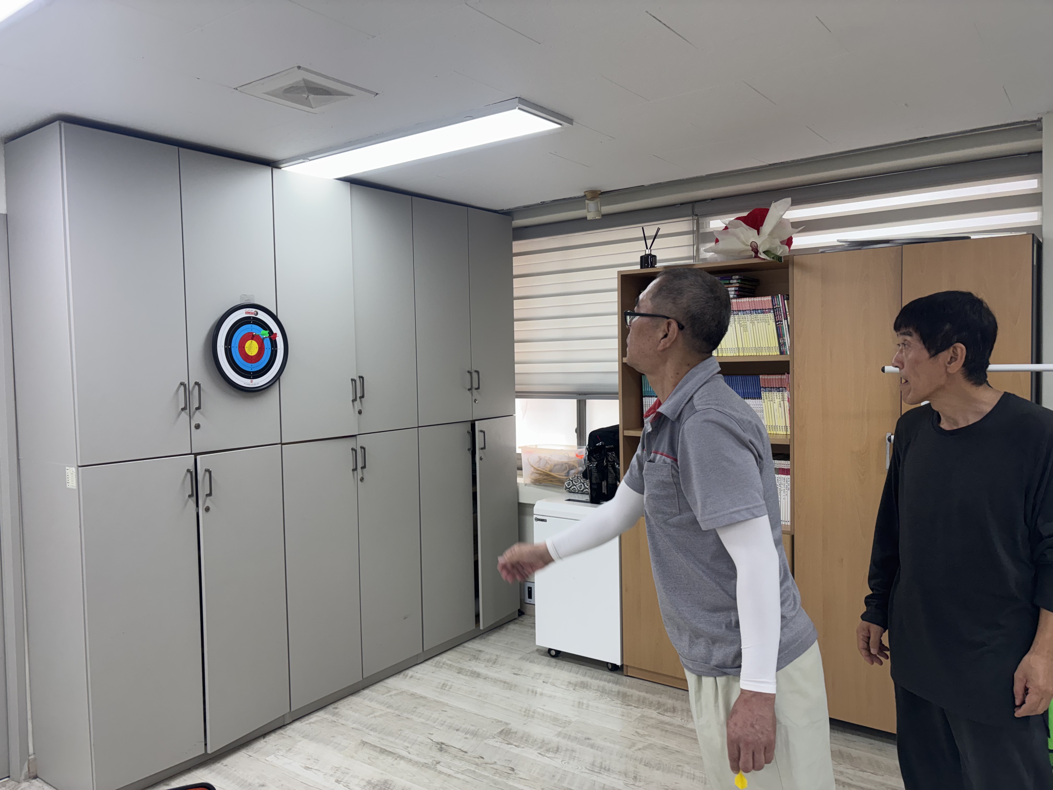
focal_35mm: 26
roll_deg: -0.1
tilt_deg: -0.9
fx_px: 791
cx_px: 526
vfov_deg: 53.1
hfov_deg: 67.3
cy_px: 395
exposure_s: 1/120
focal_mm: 5.96
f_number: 1.6
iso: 64
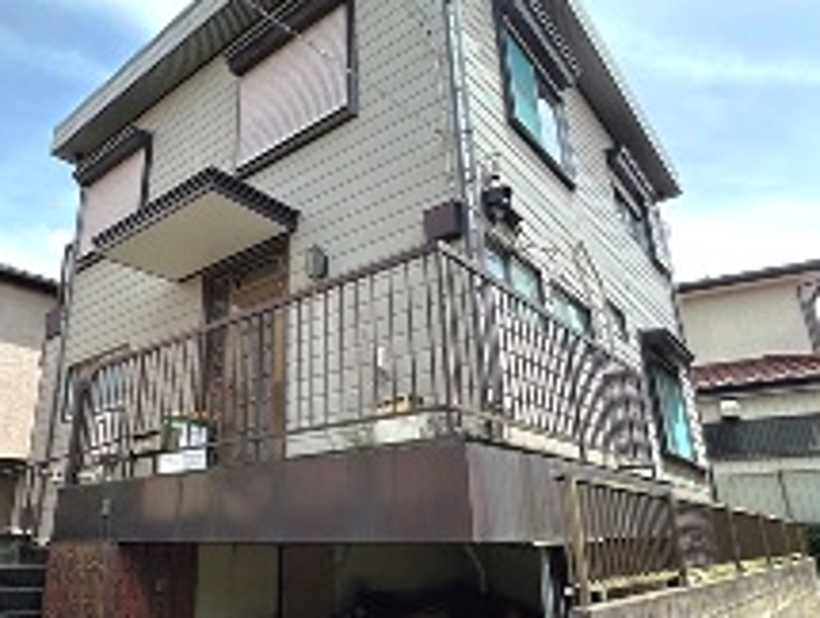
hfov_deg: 66.4
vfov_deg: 53.1
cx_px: 320
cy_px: 336
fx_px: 617
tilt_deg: +18.6
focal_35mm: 26
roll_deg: +0.6
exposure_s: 1/711
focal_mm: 2.22
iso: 40
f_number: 2.2
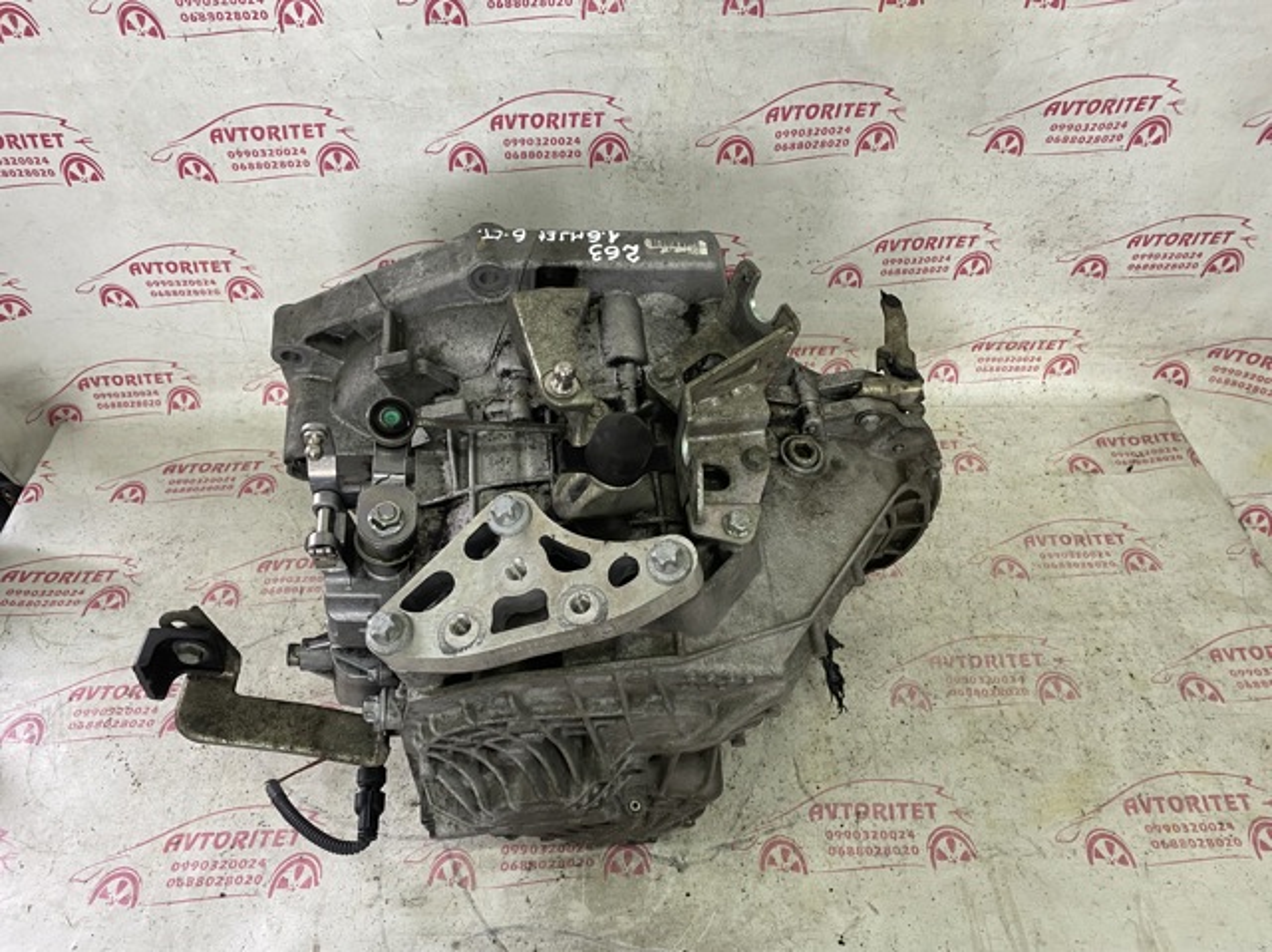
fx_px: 955
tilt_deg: -46.2
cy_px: 476
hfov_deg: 67.3
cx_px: 636
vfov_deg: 53.0
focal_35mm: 26
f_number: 1.8
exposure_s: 1/50
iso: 80
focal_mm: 4.25
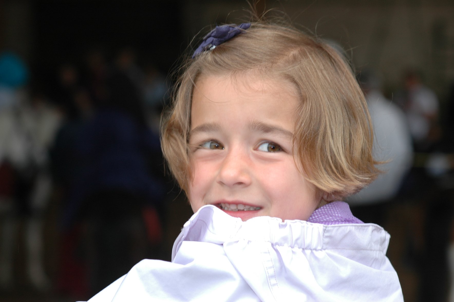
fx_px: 1607
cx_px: 227
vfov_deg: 10.7
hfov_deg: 16.1
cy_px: 151
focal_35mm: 128
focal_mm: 85
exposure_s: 1/100
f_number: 5.6
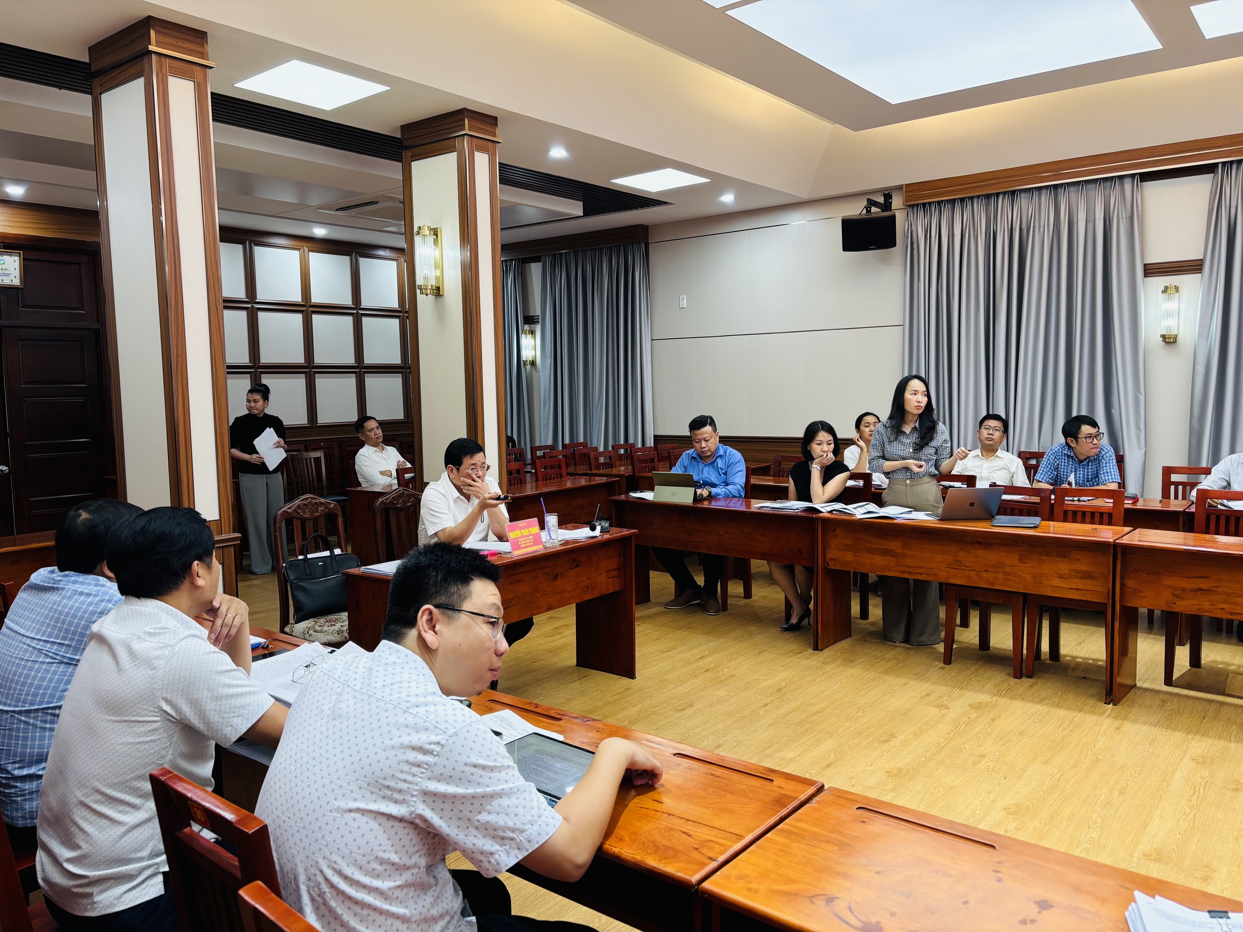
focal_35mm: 26
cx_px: 622
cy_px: 466
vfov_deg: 53.1
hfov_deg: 67.3
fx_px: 934
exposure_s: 1/50
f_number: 1.6
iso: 100
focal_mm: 5.96
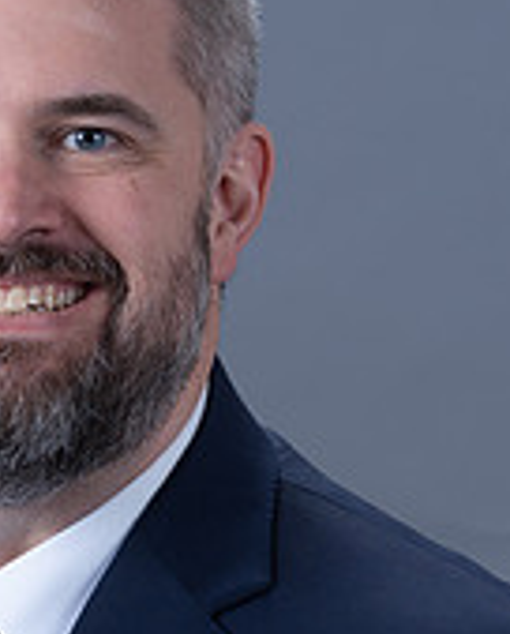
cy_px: 465
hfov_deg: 4.9
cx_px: 49
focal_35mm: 319
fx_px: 5997
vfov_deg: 6.0
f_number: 7.1
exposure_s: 1/100
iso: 200
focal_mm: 128
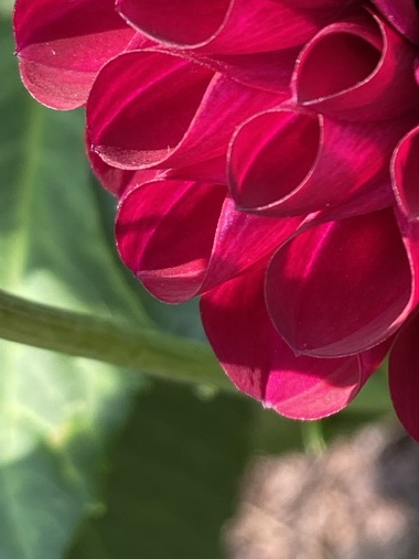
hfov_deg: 13.3
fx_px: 1695
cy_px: 43
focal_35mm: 105
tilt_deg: -59.6
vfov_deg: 18.4
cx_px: 623
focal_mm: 4.25
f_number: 1.8
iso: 32
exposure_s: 1/276
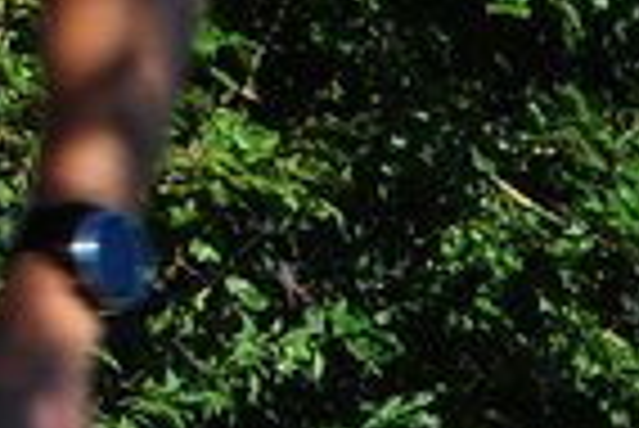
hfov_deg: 7.5
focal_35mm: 262
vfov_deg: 5.1
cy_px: 969
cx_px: 1314
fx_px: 4655
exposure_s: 1/250
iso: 140
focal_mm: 26
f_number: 10
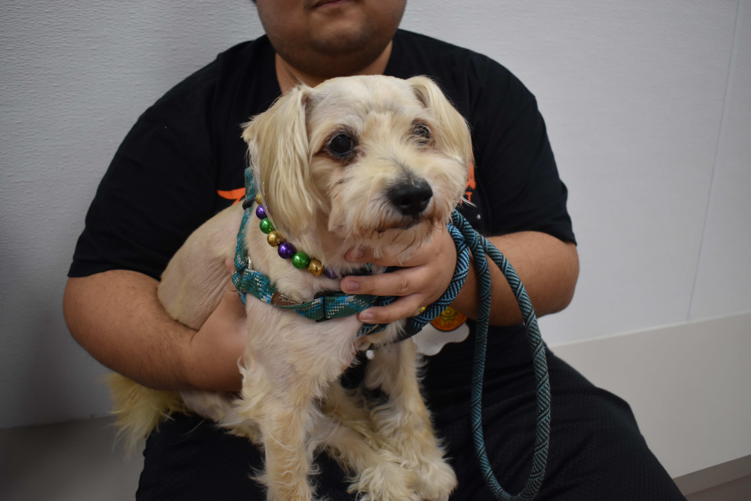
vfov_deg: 41.7
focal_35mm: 32
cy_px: 250
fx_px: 657
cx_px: 376
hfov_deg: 59.5
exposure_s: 1/125
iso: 800
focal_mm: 21
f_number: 3.8
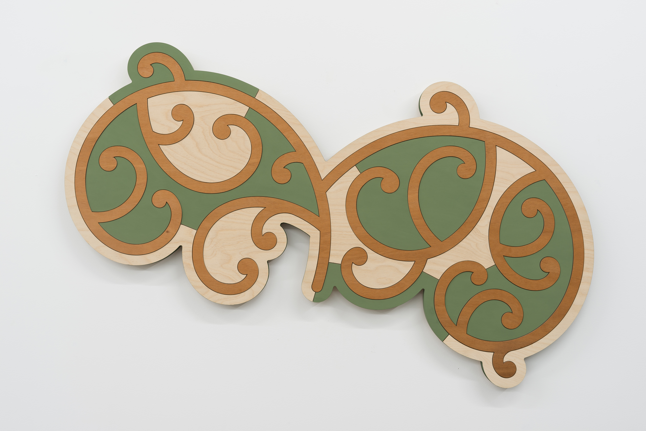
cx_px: 323
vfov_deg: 27.0
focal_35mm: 50
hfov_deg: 39.6
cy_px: 216
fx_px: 897
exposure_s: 1
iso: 50
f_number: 8
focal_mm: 50
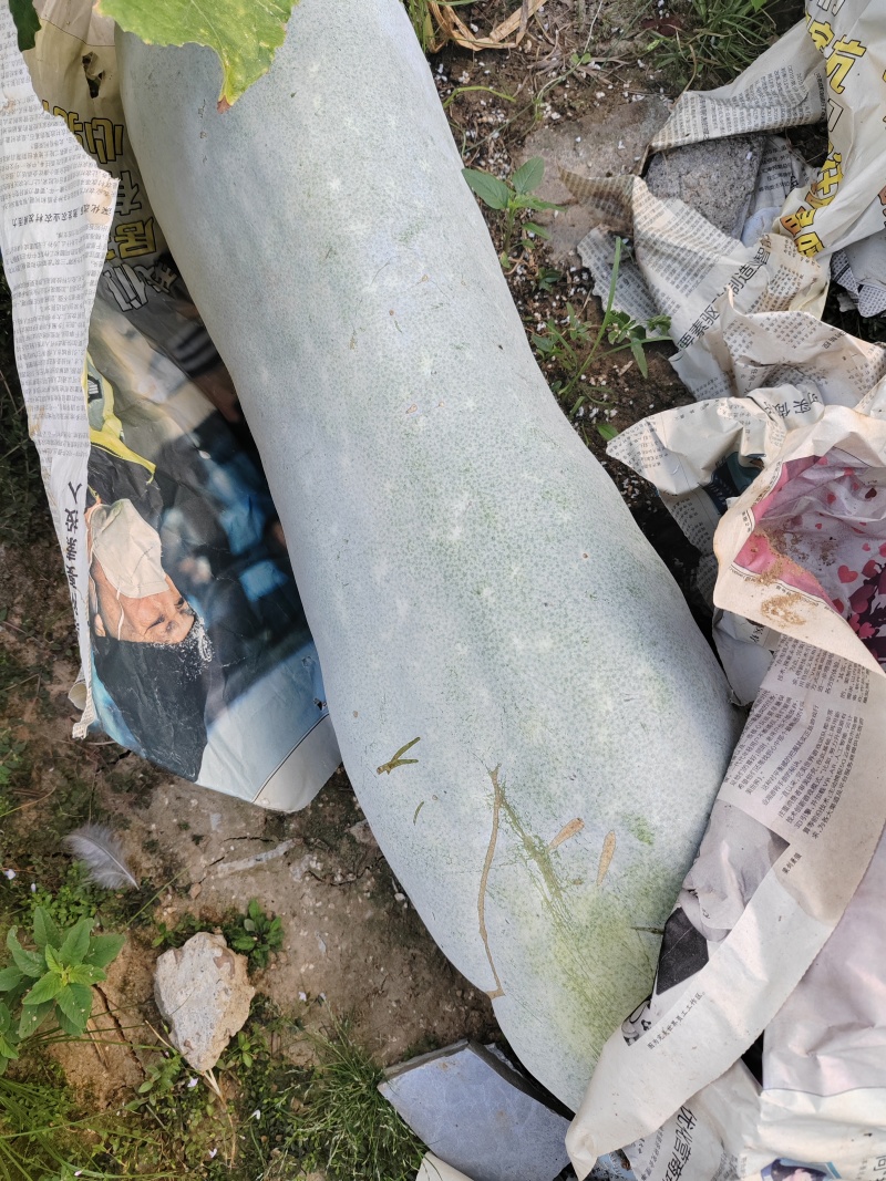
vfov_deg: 65.3
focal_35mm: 27
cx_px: 443
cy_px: 590
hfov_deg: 51.3
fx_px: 922
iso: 500
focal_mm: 6.14
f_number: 1.8
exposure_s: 1/100
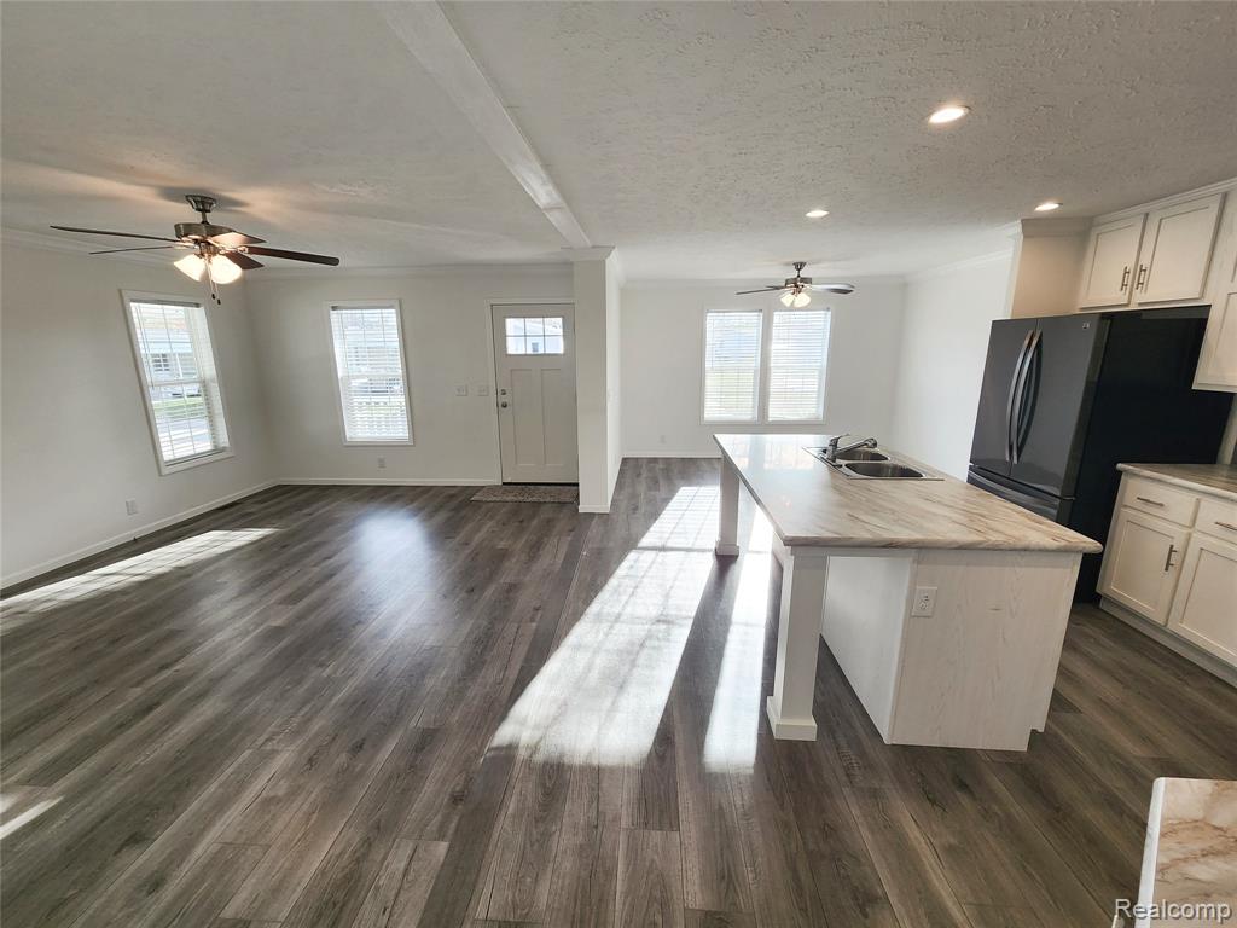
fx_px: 465
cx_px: 618
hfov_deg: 106.2
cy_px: 464
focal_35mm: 13
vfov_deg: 89.9
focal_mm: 2.2
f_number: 2.2
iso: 50
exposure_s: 1/120
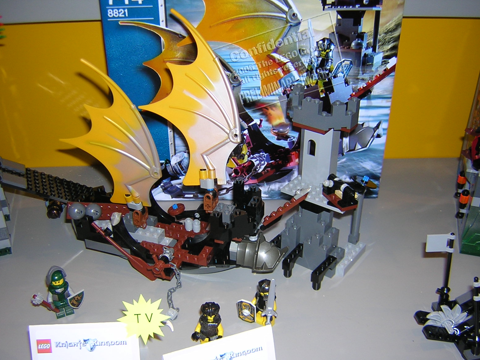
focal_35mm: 37
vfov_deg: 38.7
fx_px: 513
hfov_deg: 50.1
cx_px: 237
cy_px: 185
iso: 100
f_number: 2.6
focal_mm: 4.7
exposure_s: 1/60.1
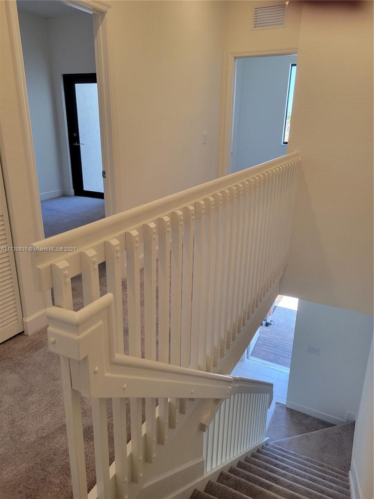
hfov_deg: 53.1
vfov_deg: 67.3
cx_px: 187
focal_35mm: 26
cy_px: 250
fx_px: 375
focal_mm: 5.4
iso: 100
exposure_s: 1/120
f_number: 1.8
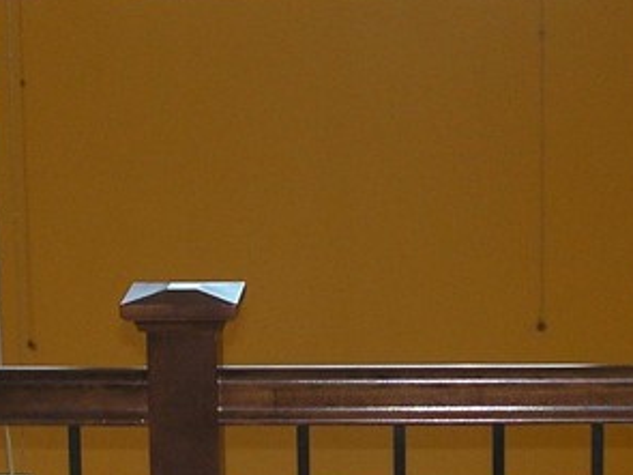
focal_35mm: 125
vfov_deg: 11.8
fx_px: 2285
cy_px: 226
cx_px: 281
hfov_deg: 15.8
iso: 64
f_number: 3.2
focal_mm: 6
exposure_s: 1/200
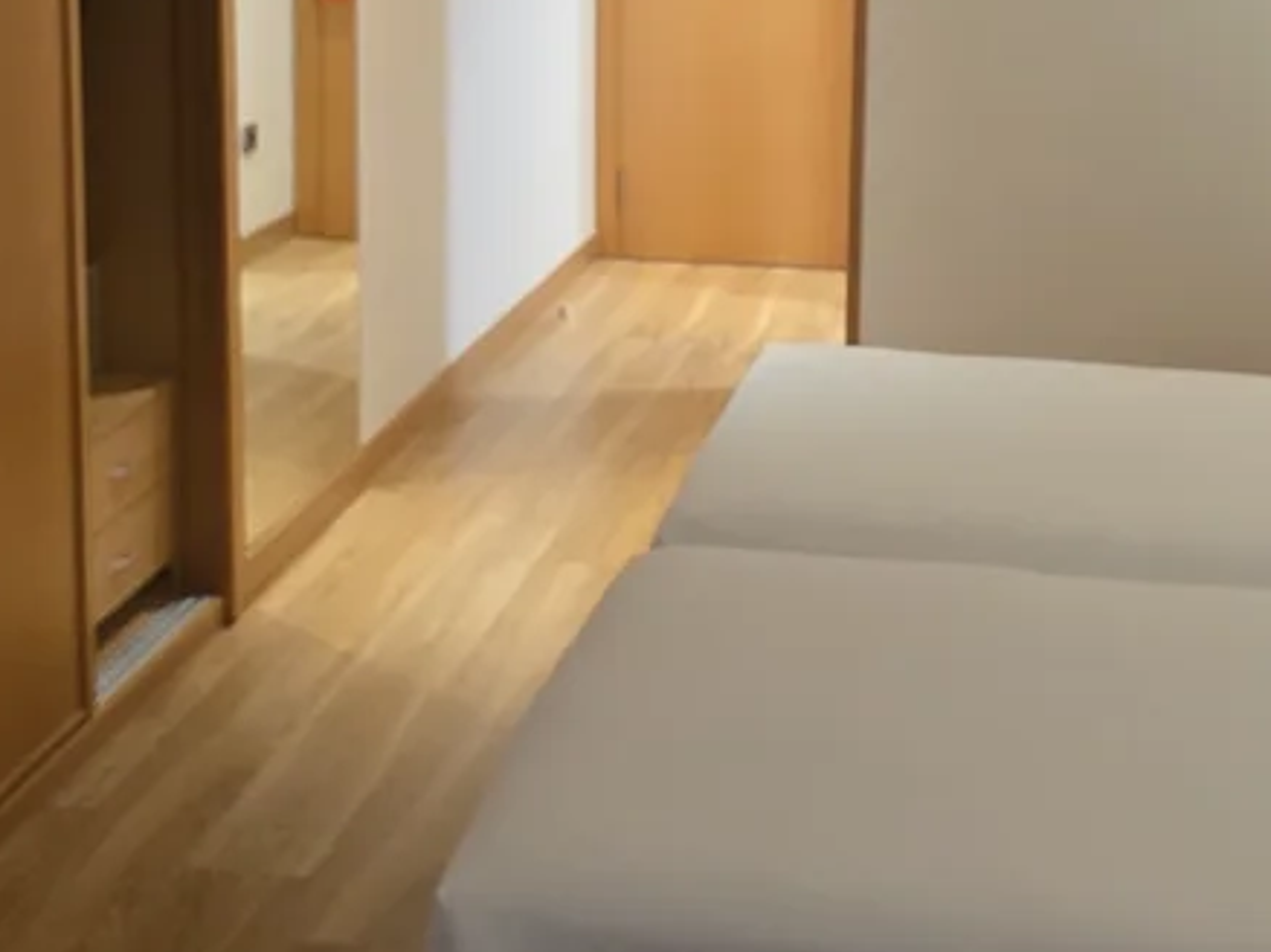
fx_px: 2092
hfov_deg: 33.6
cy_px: 67
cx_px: 813
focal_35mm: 57
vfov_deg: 24.8
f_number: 1.9
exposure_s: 1/50
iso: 160
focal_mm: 2.2
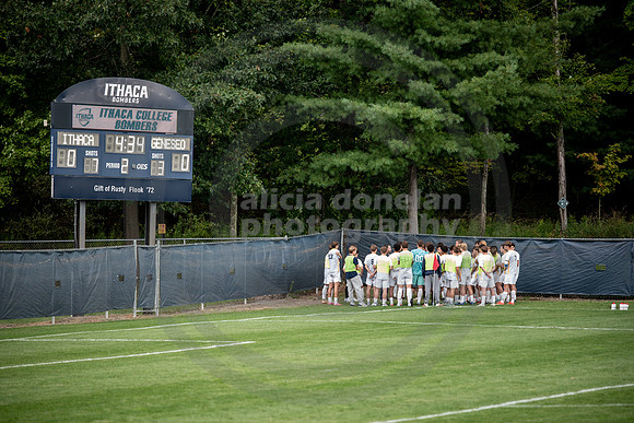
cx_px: 317
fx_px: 3112
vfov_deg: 7.8
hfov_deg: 11.6
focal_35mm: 177
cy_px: 212
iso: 320
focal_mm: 175
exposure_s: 1/200
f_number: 2.8
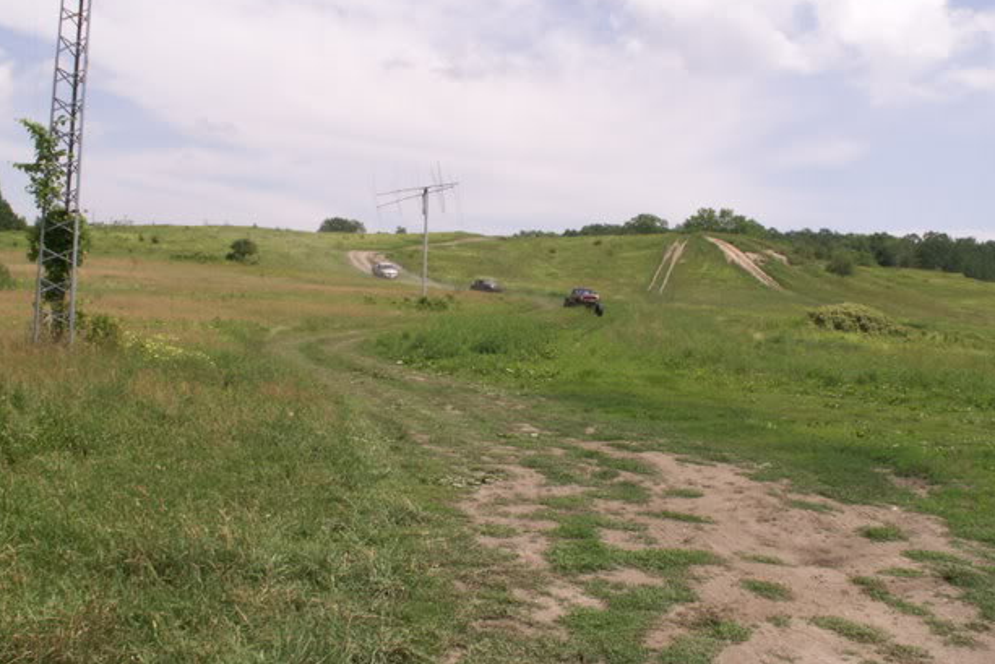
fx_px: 1050
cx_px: 480
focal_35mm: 38
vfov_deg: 35.1
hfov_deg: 50.7
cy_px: 304
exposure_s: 1/200
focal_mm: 5.86
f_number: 8
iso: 50
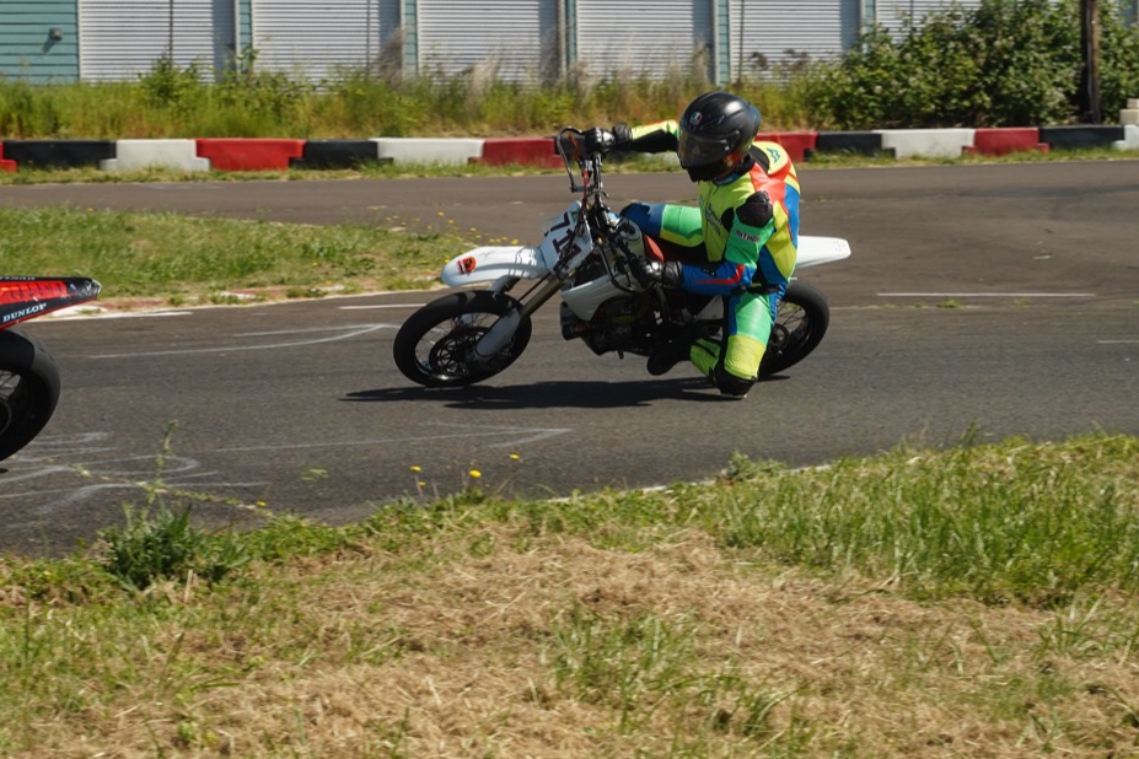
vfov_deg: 15.5
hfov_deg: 23.1
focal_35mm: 88
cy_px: 273
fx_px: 2784
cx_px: 527
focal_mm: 51
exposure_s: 1/800
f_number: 5.6
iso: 400
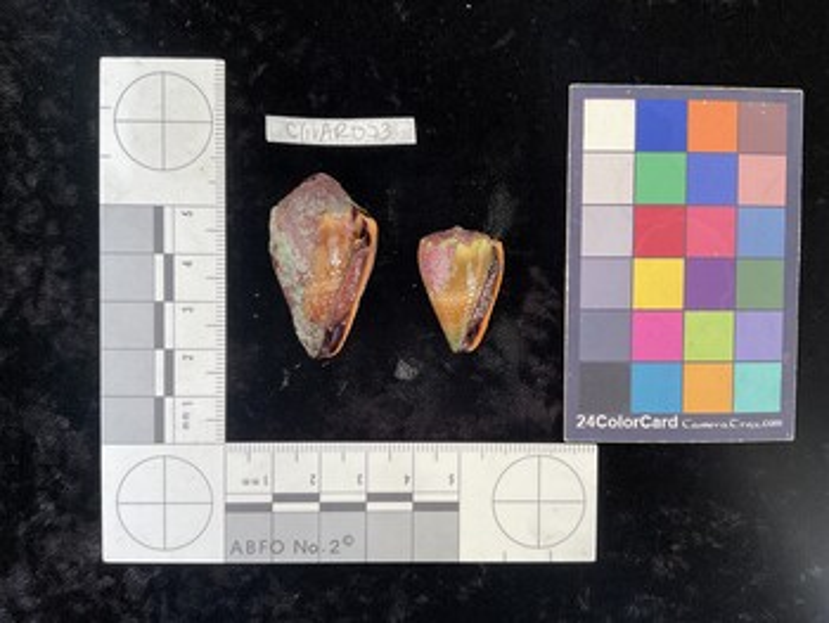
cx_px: 414
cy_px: 312
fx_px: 695
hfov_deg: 61.6
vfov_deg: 48.3
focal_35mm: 29
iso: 64
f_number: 1.8
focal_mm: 3
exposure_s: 1/120
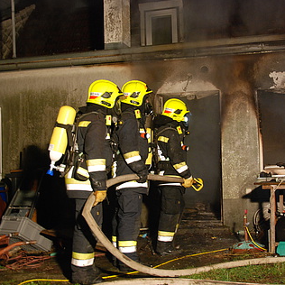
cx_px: 180
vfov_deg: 34.0
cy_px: 142
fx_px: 466
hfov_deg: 33.8
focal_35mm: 50
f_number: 4
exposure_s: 1/13
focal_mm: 26
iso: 800
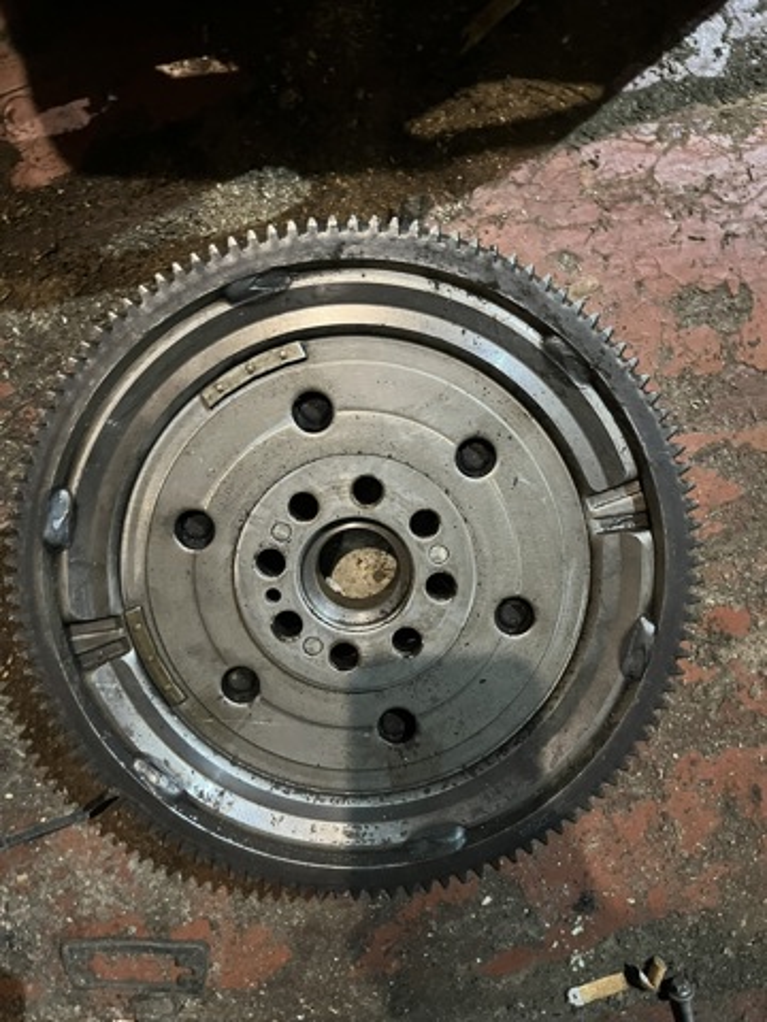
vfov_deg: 67.3
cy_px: 511
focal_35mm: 26
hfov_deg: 53.1
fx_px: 768
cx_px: 384
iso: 640
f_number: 1.6
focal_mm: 5.1
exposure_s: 1/25
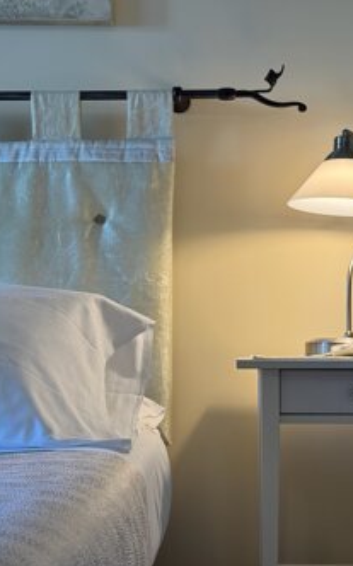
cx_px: 215
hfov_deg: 18.8
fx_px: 1064
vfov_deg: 29.8
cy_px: 286
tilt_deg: +2.7
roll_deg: -0.1
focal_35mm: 69
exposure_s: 1/100
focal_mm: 6.76
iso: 100
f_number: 1.78
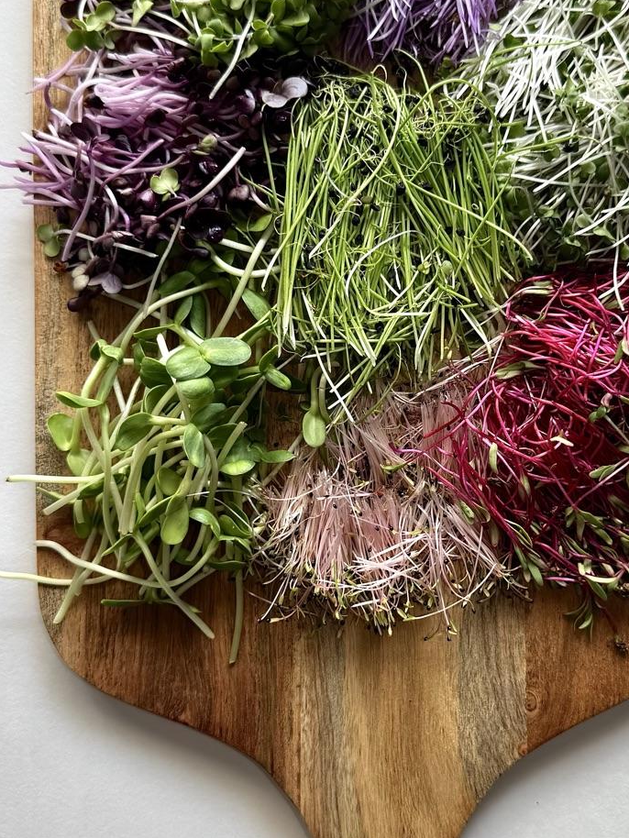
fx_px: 1017
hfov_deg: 34.3
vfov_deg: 44.8
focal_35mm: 42
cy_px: 422
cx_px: 372
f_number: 1.78
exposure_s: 1/340
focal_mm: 6.76
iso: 80
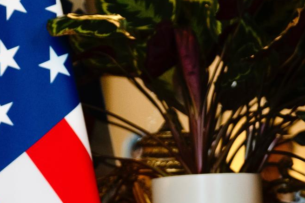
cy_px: 454
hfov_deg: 6.3
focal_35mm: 328
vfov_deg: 4.1
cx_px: 181
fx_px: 2778
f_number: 2.8
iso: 1000
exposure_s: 1/250
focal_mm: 70
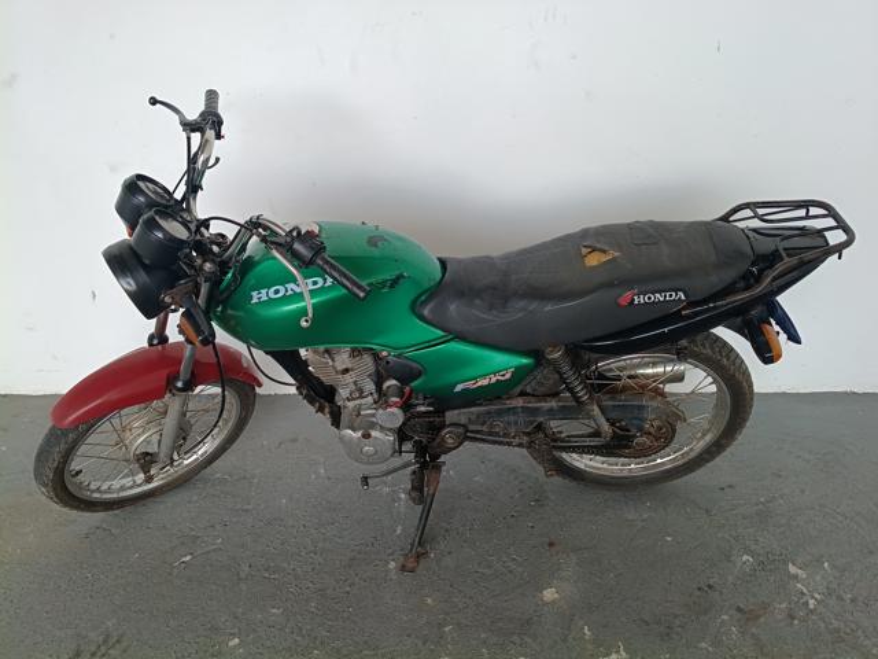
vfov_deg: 53.1
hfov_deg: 67.3
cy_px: 330
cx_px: 439
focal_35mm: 26
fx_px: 659
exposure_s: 1/120
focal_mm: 4.81
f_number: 1.8
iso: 179
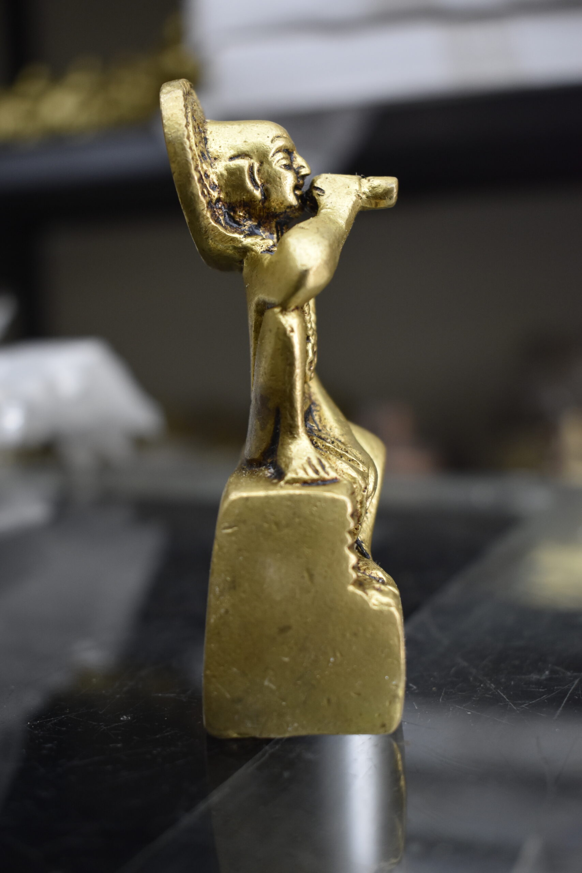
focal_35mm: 45
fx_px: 1091
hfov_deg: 29.9
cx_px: 291
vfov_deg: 43.6
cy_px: 436
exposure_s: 1/60
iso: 1000
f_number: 4.2
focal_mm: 30
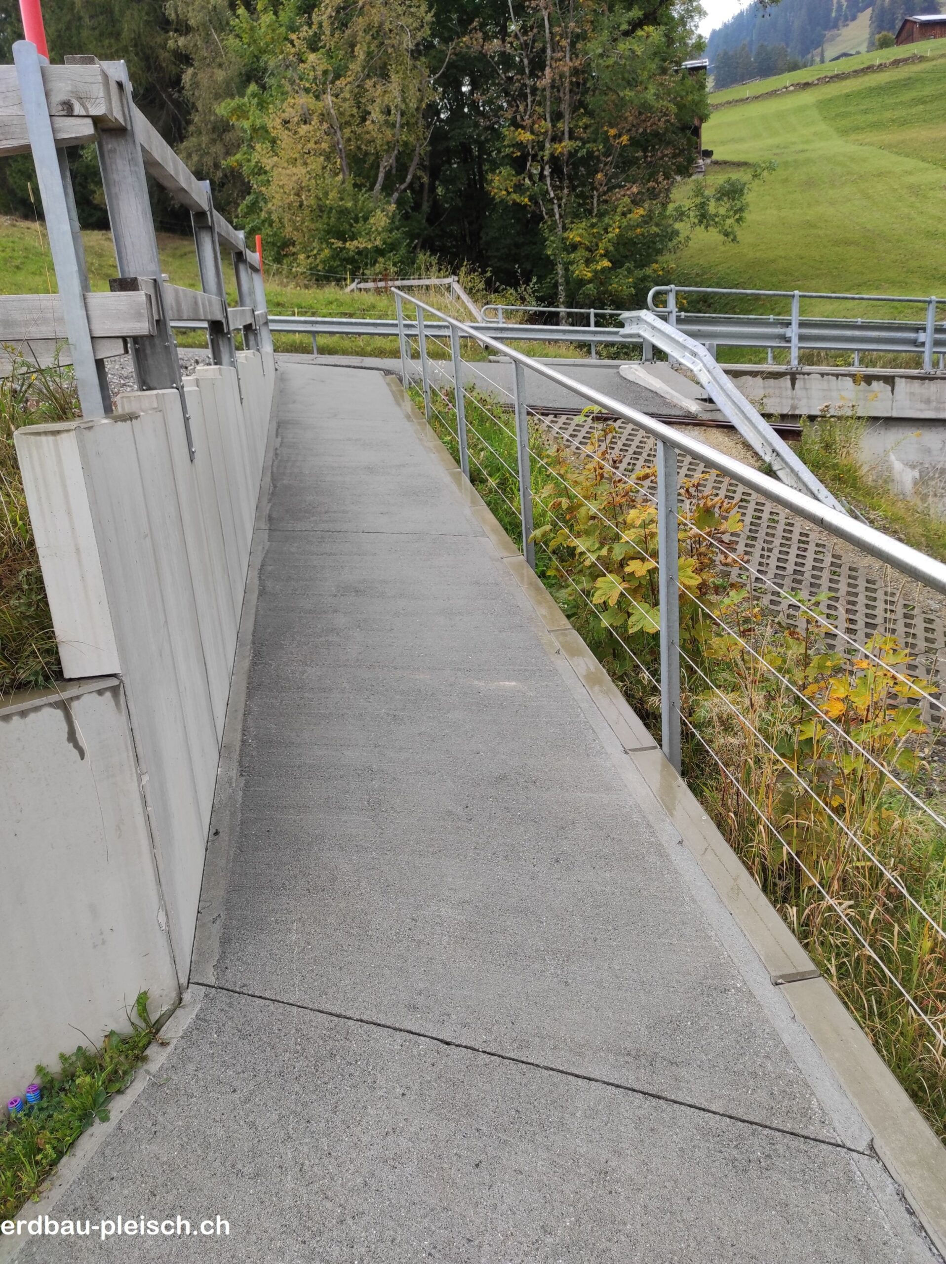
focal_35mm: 25
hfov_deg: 54.8
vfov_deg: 69.4
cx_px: 473
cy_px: 632
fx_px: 912
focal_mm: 5.43
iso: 100
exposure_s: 1/401
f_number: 1.89
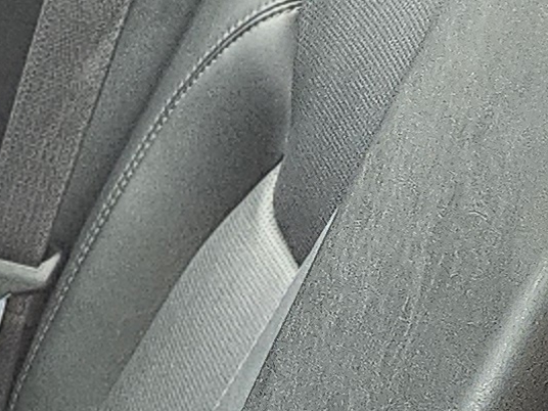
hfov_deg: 9.6
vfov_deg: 7.7
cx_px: -825
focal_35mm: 179
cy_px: 988
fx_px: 2834
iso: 640
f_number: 1.8
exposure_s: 1/120
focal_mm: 5
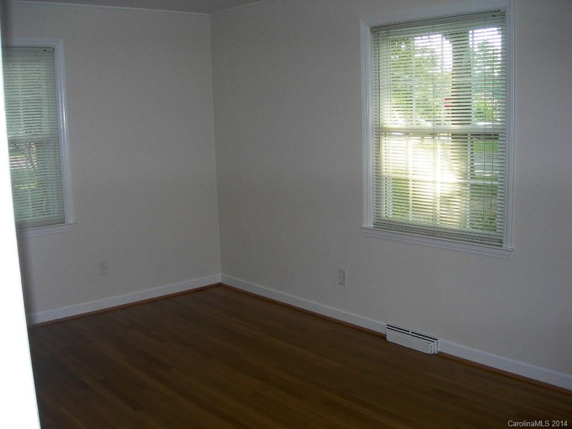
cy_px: 214
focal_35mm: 38
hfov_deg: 49.0
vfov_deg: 37.7
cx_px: 286
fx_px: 628
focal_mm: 7.8
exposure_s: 1/60.1
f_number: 2.8
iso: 62
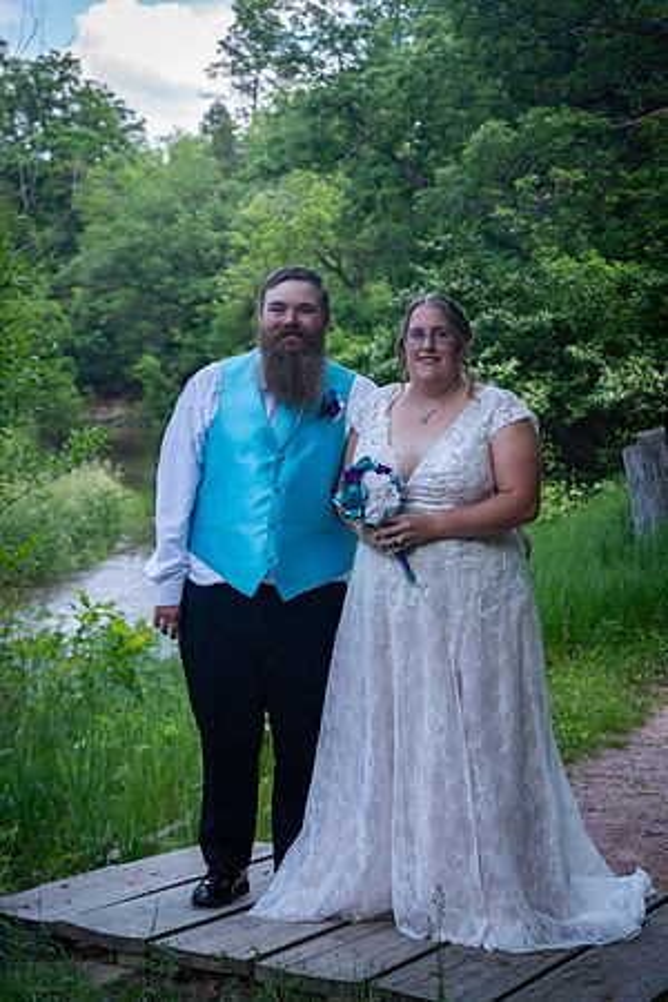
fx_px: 1726
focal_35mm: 62
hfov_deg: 21.9
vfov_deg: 32.4
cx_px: 334
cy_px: 501
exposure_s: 1/125
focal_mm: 62
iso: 100
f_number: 5
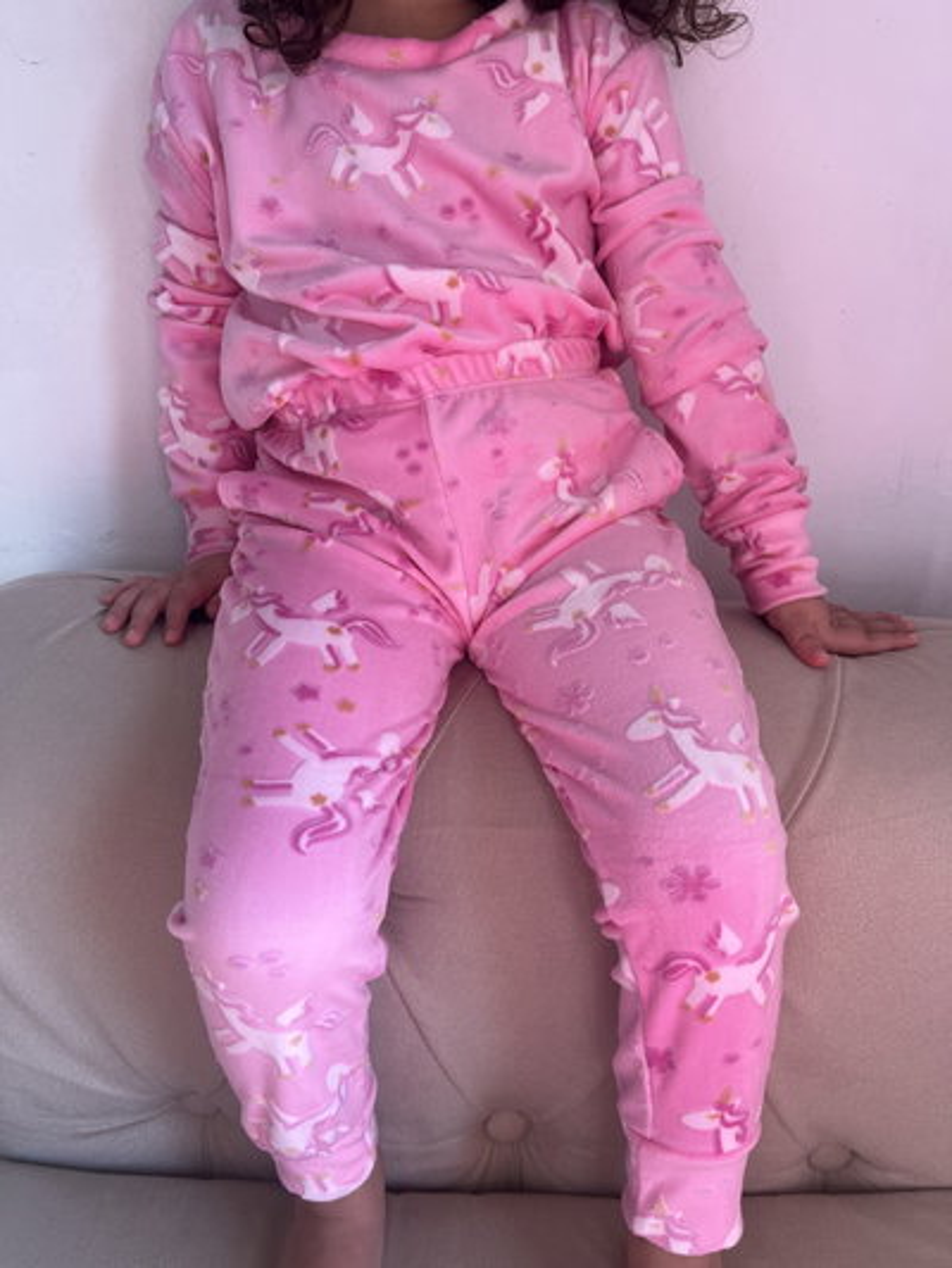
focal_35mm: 26
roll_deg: +0.2
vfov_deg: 67.3
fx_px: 953
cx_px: 476
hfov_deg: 53.1
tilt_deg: -22.5
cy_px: 634
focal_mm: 5.1
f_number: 1.6
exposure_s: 1/172
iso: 40
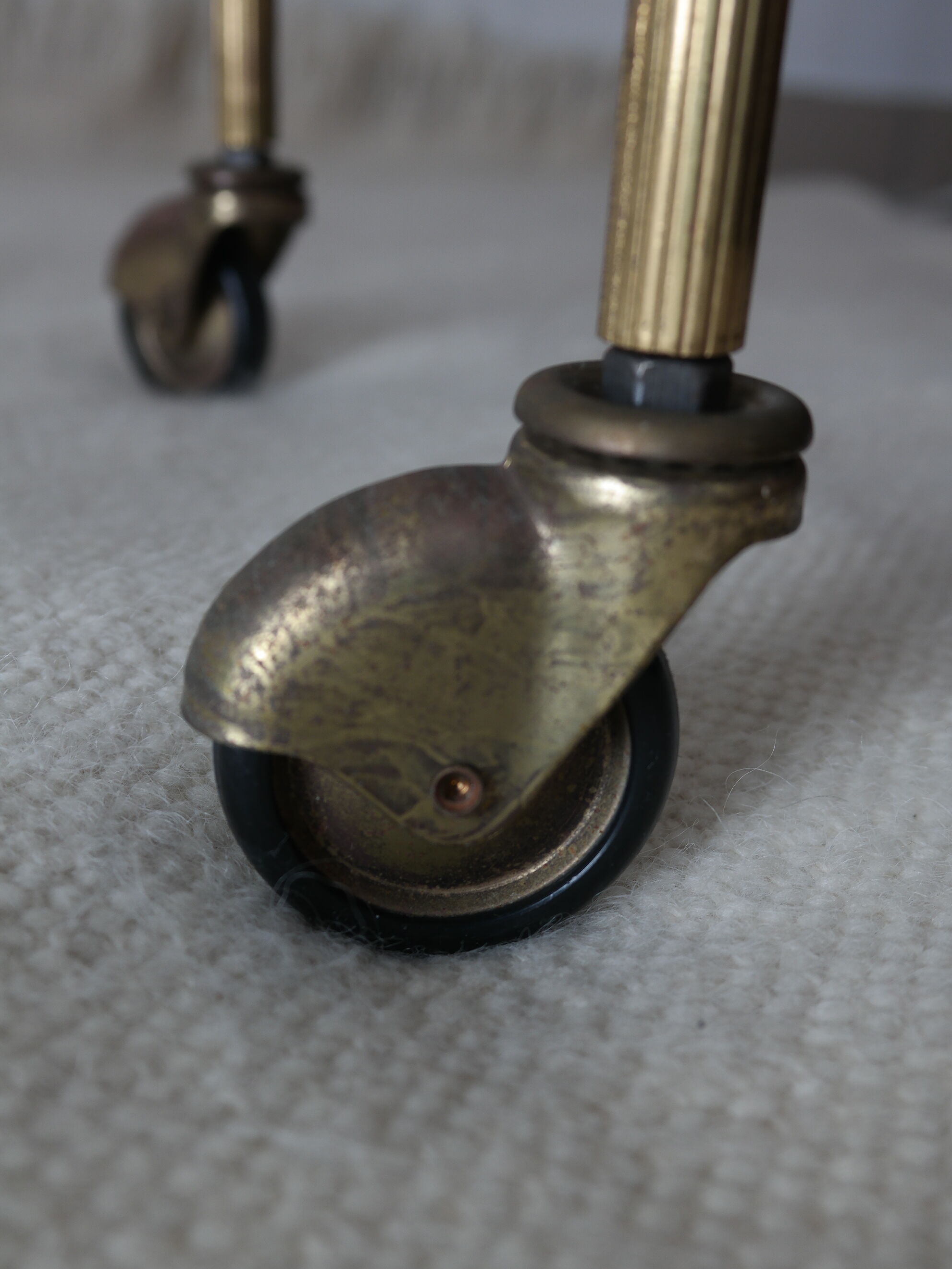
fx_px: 1430
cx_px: 476
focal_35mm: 39
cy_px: 676
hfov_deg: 36.8
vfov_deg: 47.8
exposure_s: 1/25
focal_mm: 24
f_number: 5.6
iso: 200
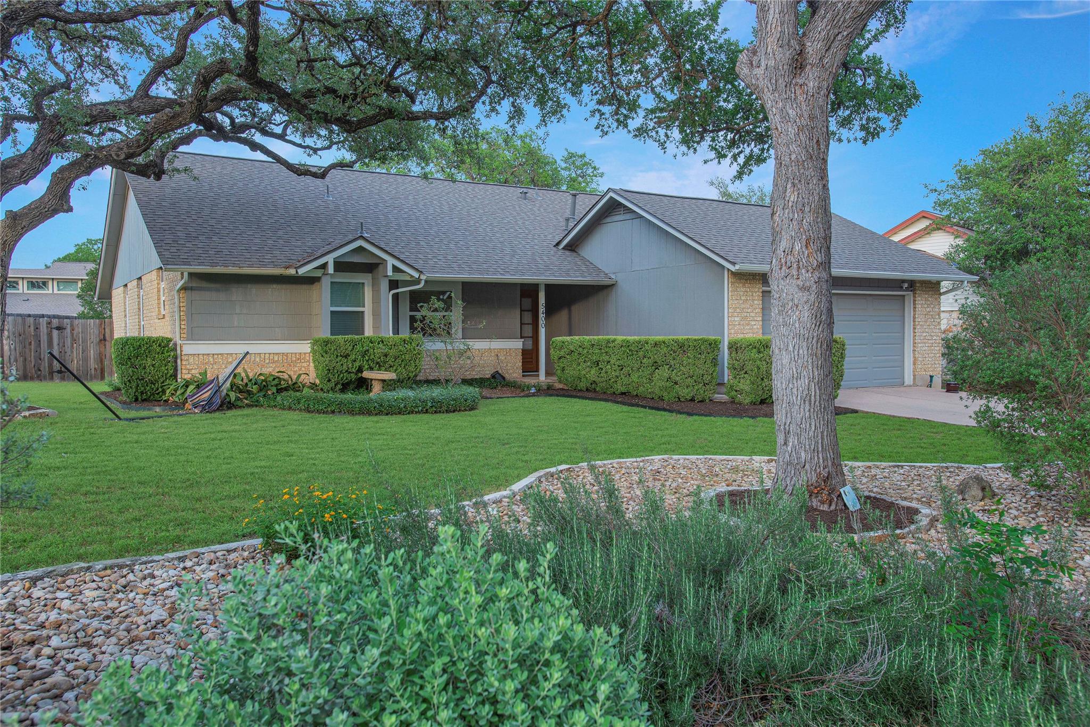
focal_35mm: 28
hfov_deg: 65.5
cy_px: 364
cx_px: 545
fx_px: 848
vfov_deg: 46.4
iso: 160
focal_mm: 28
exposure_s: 1/30
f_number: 7.1
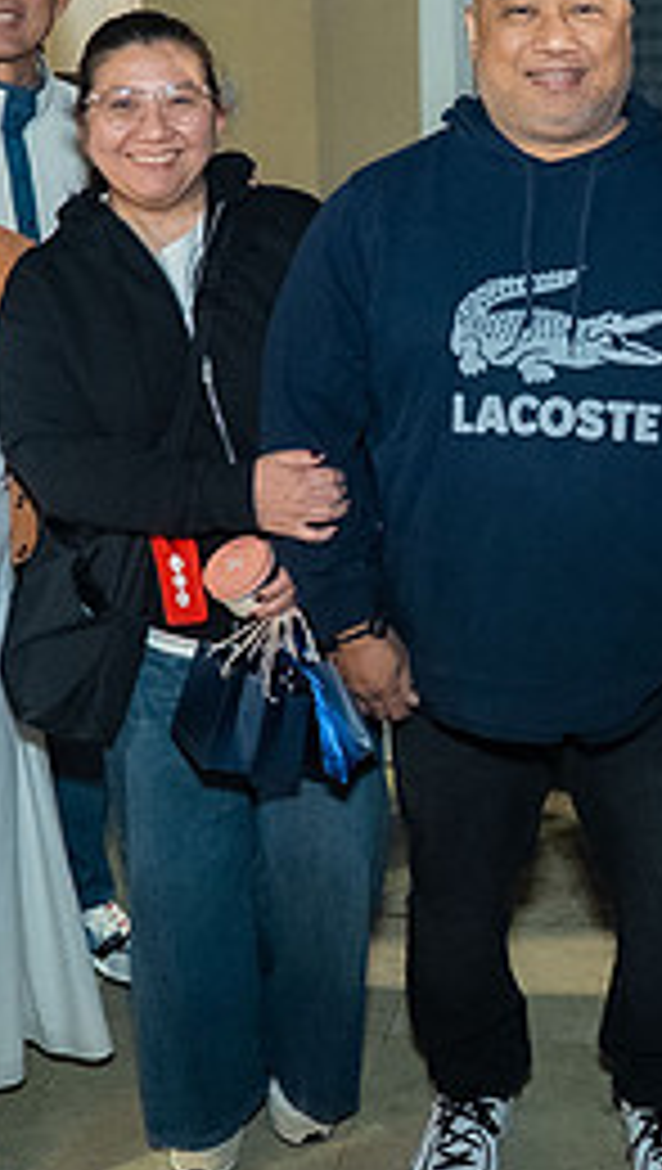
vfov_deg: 36.8
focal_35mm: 56
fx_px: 1741
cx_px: 608
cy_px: 398
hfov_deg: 21.0
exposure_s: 1/160
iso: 1000
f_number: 2.8
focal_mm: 24
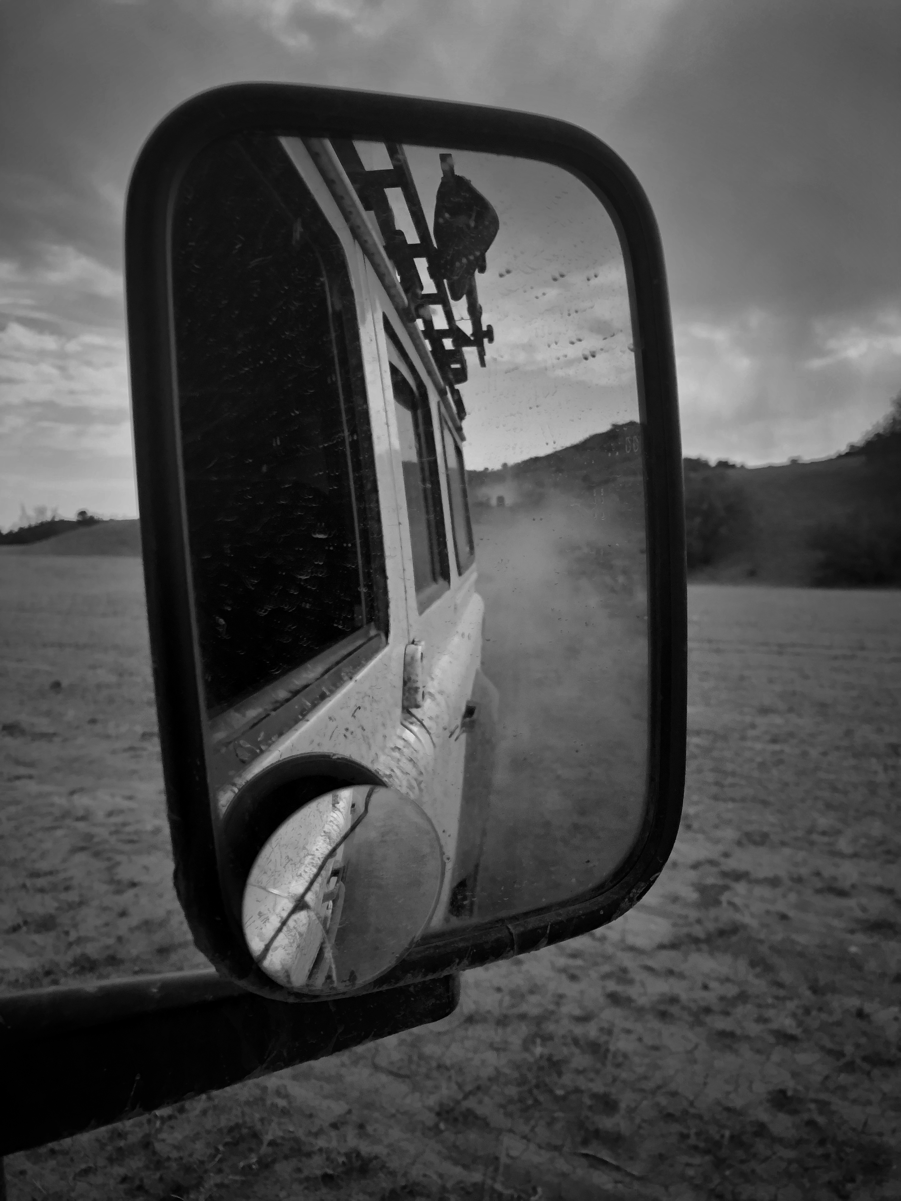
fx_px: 972
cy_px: 600
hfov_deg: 49.7
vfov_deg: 63.4
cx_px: 450
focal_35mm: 28
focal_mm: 3.99
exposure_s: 1/923
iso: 20
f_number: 1.8
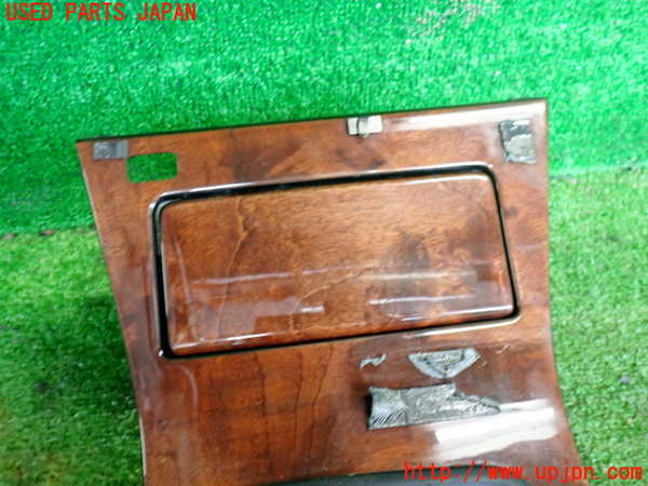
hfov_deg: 60.0
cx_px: 324
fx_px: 562
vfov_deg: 46.8
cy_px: 243
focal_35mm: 30
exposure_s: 1/30
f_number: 2.3
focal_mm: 5.4
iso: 400
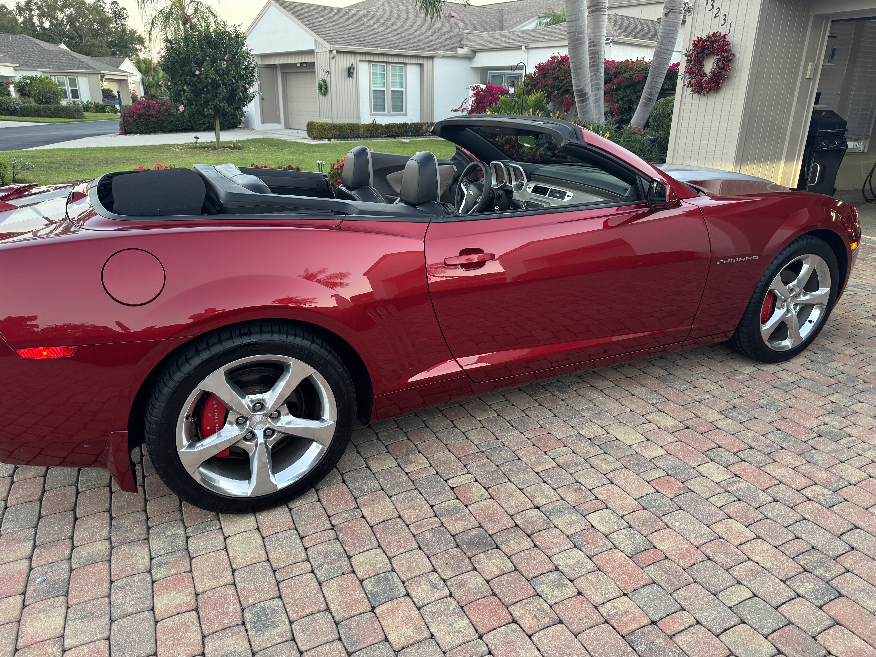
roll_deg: -1.0
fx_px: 607
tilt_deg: -20.9
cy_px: 328
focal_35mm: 24
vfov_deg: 56.8
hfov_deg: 71.6
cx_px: 438
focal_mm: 6.76
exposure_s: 1/50
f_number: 1.78
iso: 200
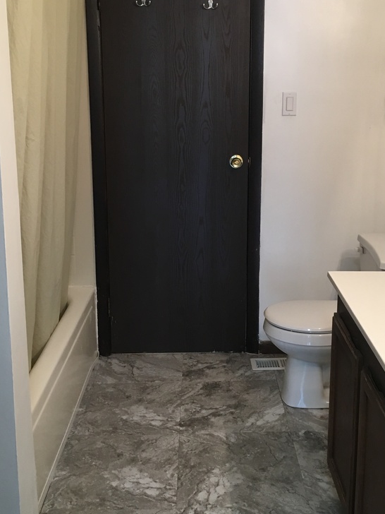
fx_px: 638
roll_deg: +1.6
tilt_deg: -12.6
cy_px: 207
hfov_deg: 33.6
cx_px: 218
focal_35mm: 43
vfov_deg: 43.6
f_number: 2.2
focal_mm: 4.15
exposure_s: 1/30
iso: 100
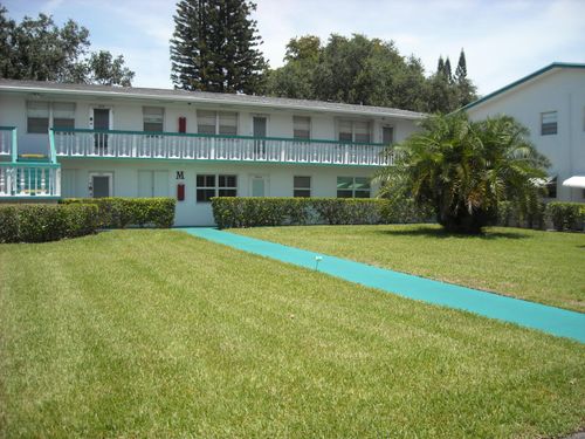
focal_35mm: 35
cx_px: 292
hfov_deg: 52.6
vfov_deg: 40.7
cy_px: 220
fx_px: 591
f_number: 5.6
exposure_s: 1/250
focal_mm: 5.7
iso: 67
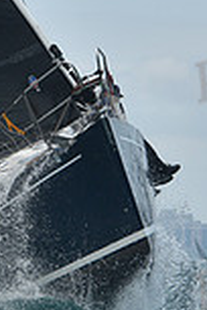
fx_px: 3605
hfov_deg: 3.3
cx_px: 91
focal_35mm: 418
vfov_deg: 4.9
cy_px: 183
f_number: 10
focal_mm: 110
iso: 250
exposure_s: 1/800
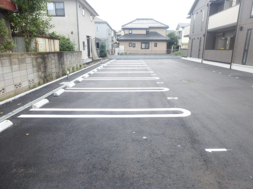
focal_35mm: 24
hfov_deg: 71.6
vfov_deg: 56.8
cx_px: 126
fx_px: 175
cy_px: 94
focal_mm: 4.2
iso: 80
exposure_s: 1/125
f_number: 3
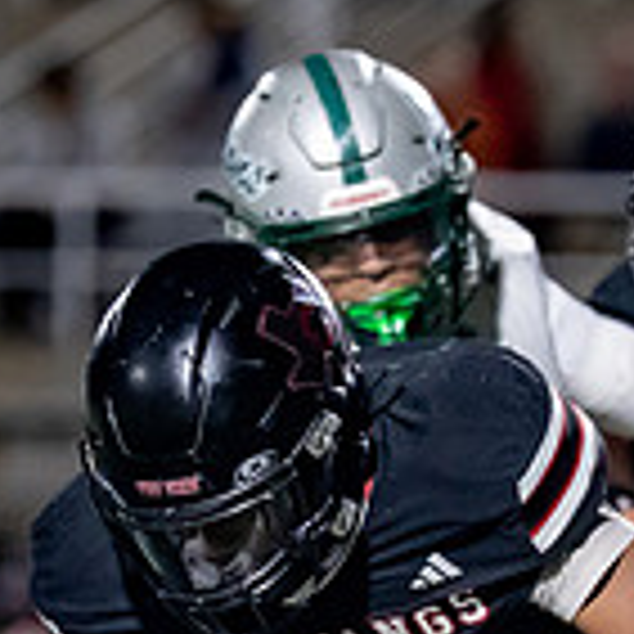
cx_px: 662
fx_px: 19913
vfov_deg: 1.8
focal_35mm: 961
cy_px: 922
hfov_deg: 1.8
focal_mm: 173
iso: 3200
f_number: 2.8
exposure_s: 1/1250
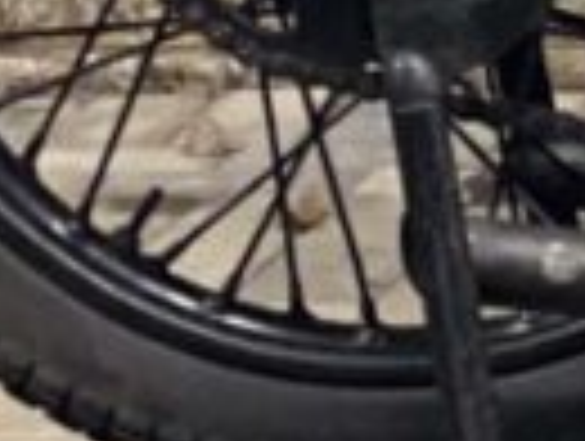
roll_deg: +0.8
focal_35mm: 409
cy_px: -184
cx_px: 1764
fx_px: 6925
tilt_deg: -7.6
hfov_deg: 4.6
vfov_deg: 3.6
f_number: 2
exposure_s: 1/14
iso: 500
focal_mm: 6
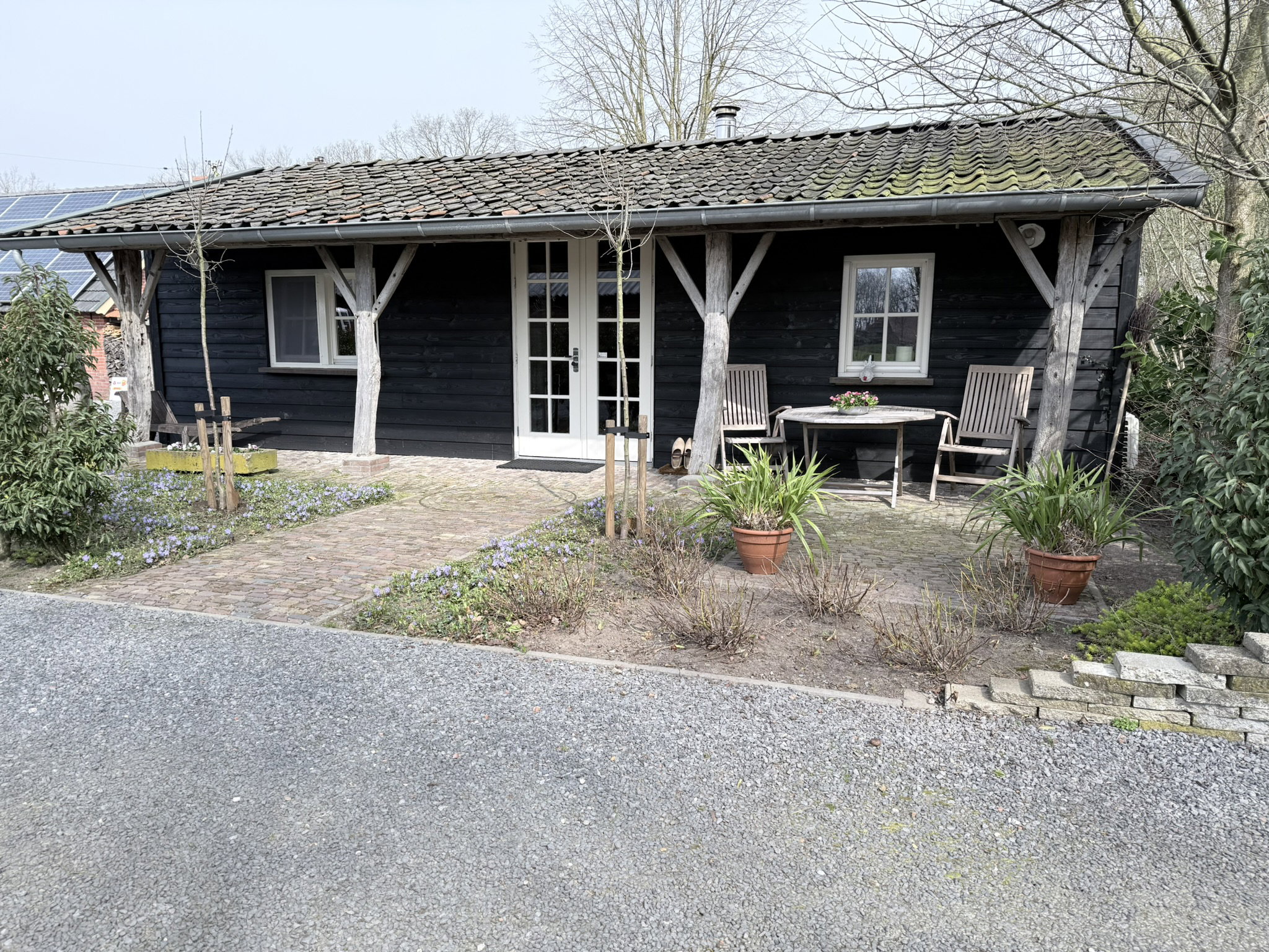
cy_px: 476
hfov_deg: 71.6
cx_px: 634
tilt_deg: -8.4
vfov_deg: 56.8
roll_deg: -0.2
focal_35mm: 24
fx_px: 880
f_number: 1.78
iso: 80
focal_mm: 6.76
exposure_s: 1/2110
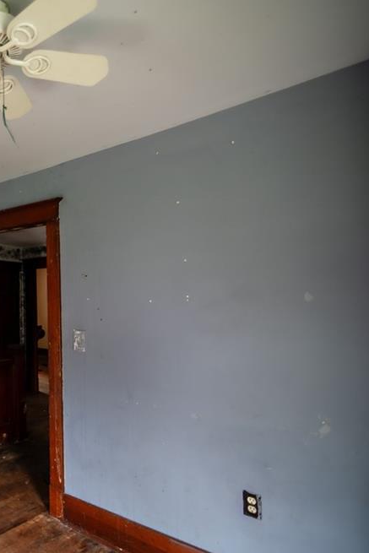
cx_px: -48
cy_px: 273
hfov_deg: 40.2
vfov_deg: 71.5
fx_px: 384
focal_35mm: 25
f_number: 2.8
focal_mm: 16
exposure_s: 1/160
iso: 1000
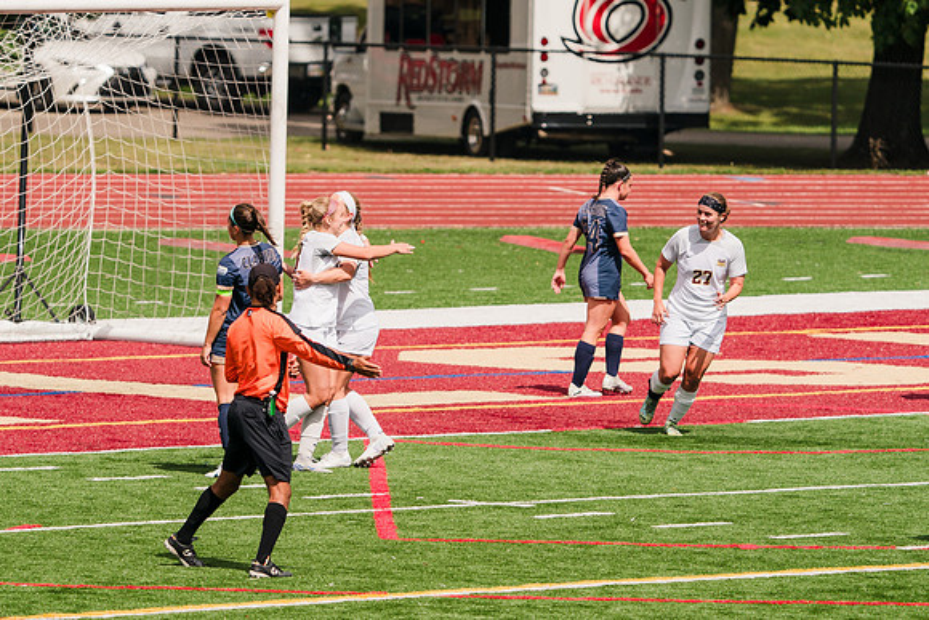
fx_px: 10907
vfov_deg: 3.3
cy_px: 288
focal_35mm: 423
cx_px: 350
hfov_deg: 4.9
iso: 200
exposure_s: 1/1600
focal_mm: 318
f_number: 6.3
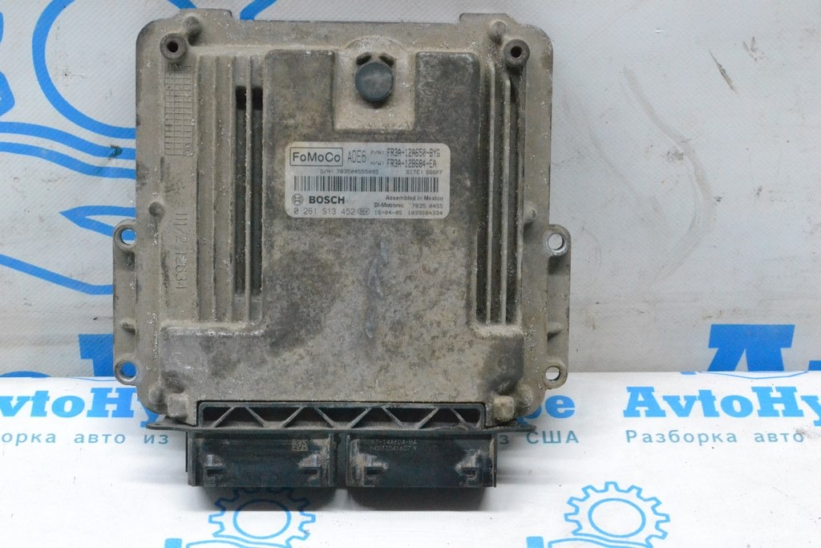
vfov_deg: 16.6
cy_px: 274
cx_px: 410
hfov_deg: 24.6
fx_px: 1882
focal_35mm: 82
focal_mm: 55
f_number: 9
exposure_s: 1/160
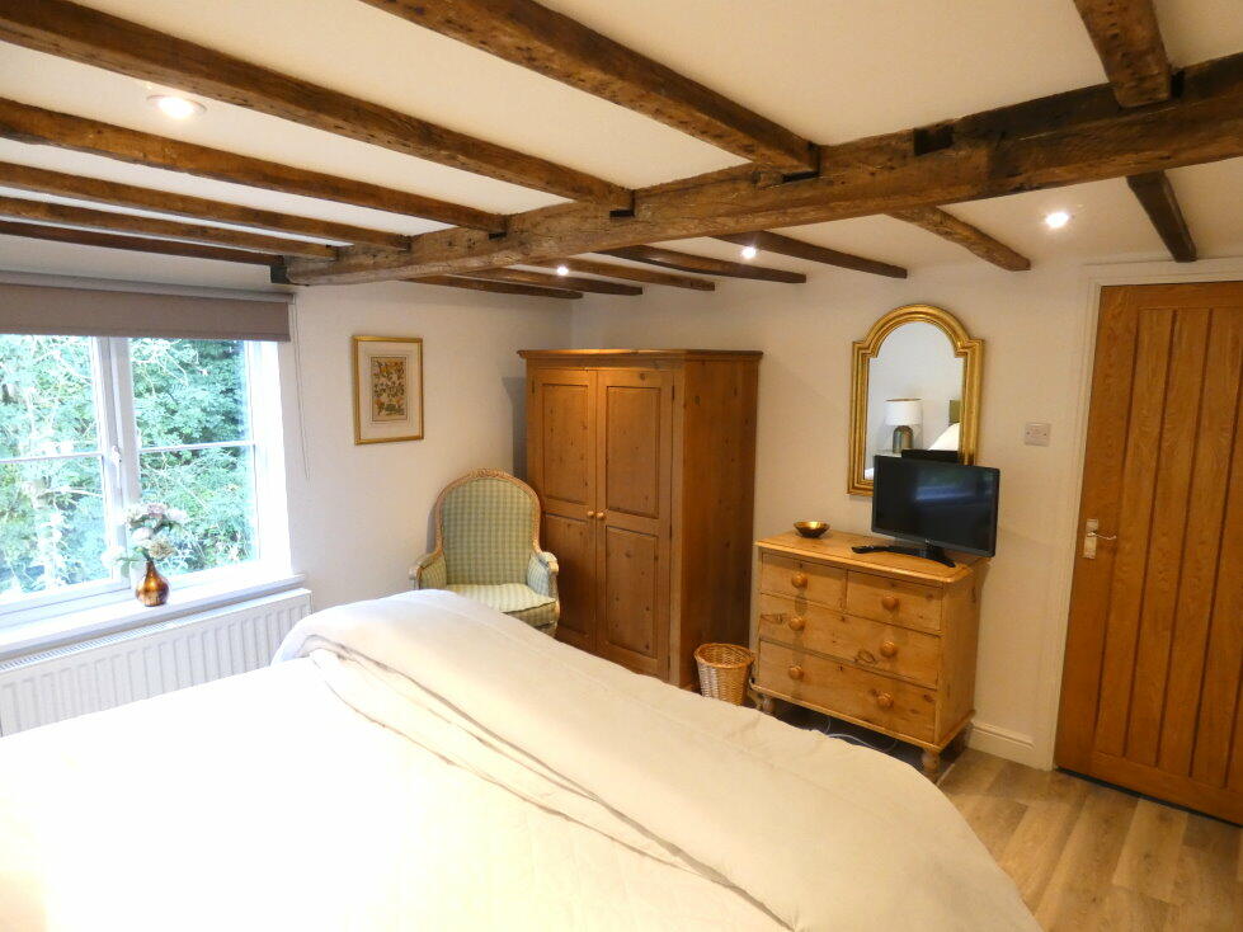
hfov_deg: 81.8
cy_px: 466
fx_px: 718
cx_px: 622
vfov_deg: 66.0
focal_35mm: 20
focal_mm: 3.6
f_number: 2.8
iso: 400
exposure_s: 1/60
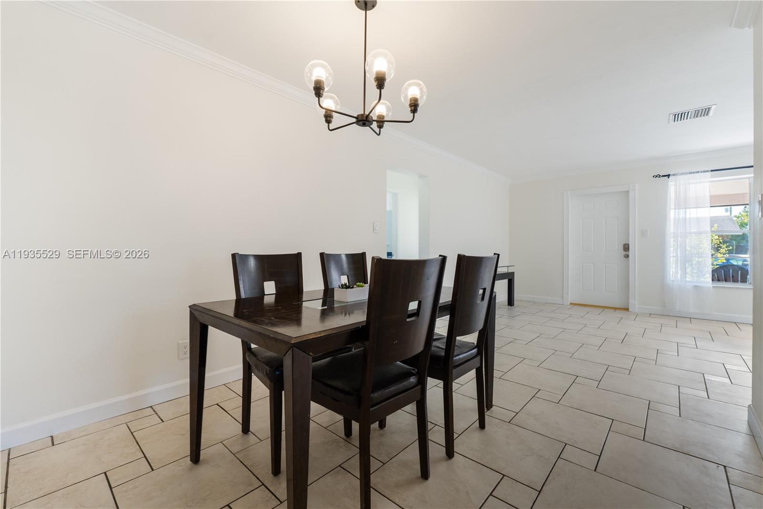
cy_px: 254
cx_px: 382
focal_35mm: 15
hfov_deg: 100.4
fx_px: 318
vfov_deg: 77.3
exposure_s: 1/30
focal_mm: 10
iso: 800
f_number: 6.3
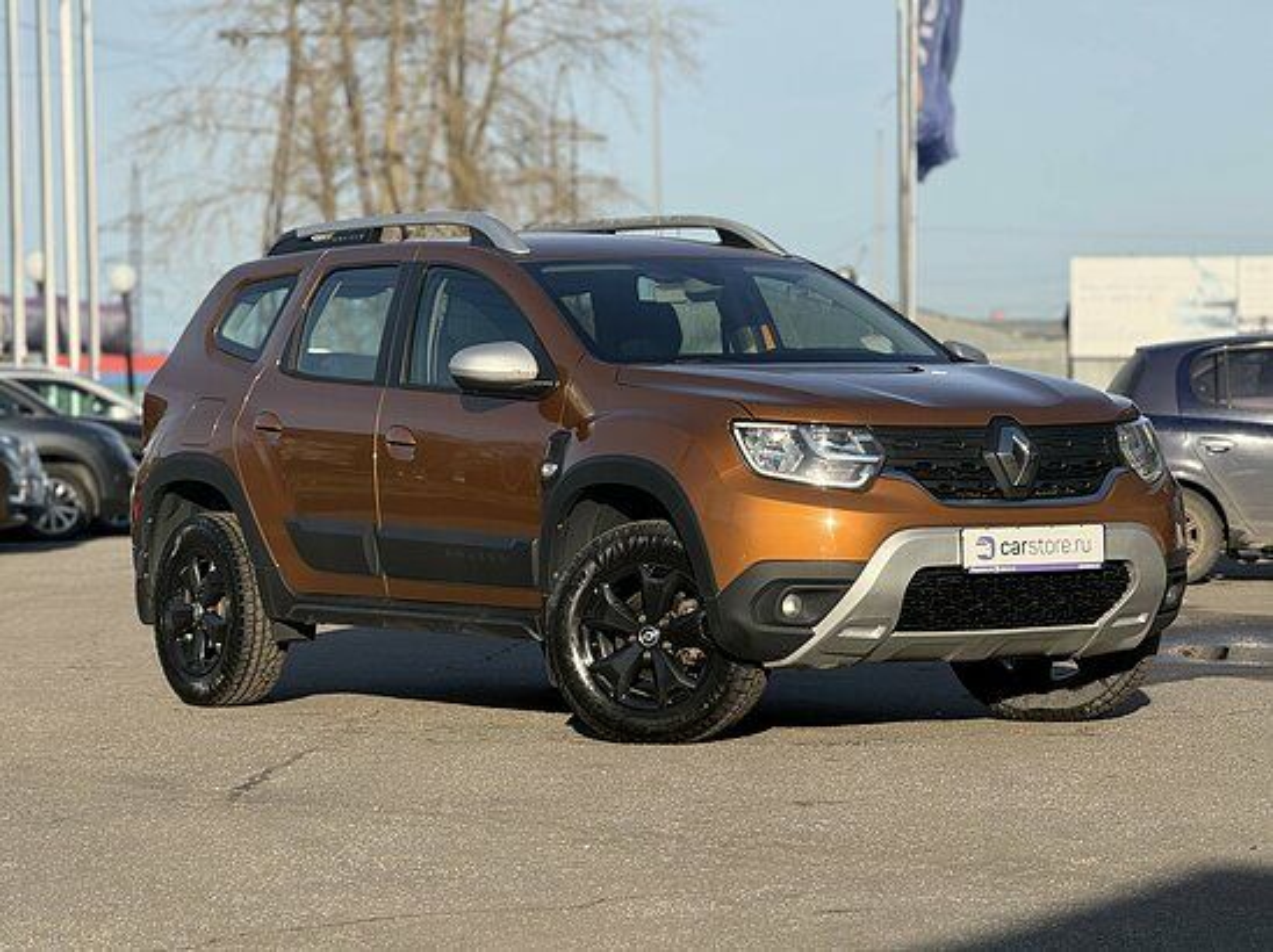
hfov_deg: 16.4
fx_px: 4409
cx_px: 636
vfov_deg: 12.3
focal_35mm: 120
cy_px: 476
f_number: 2.8
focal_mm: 15.66
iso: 50
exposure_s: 1/1342
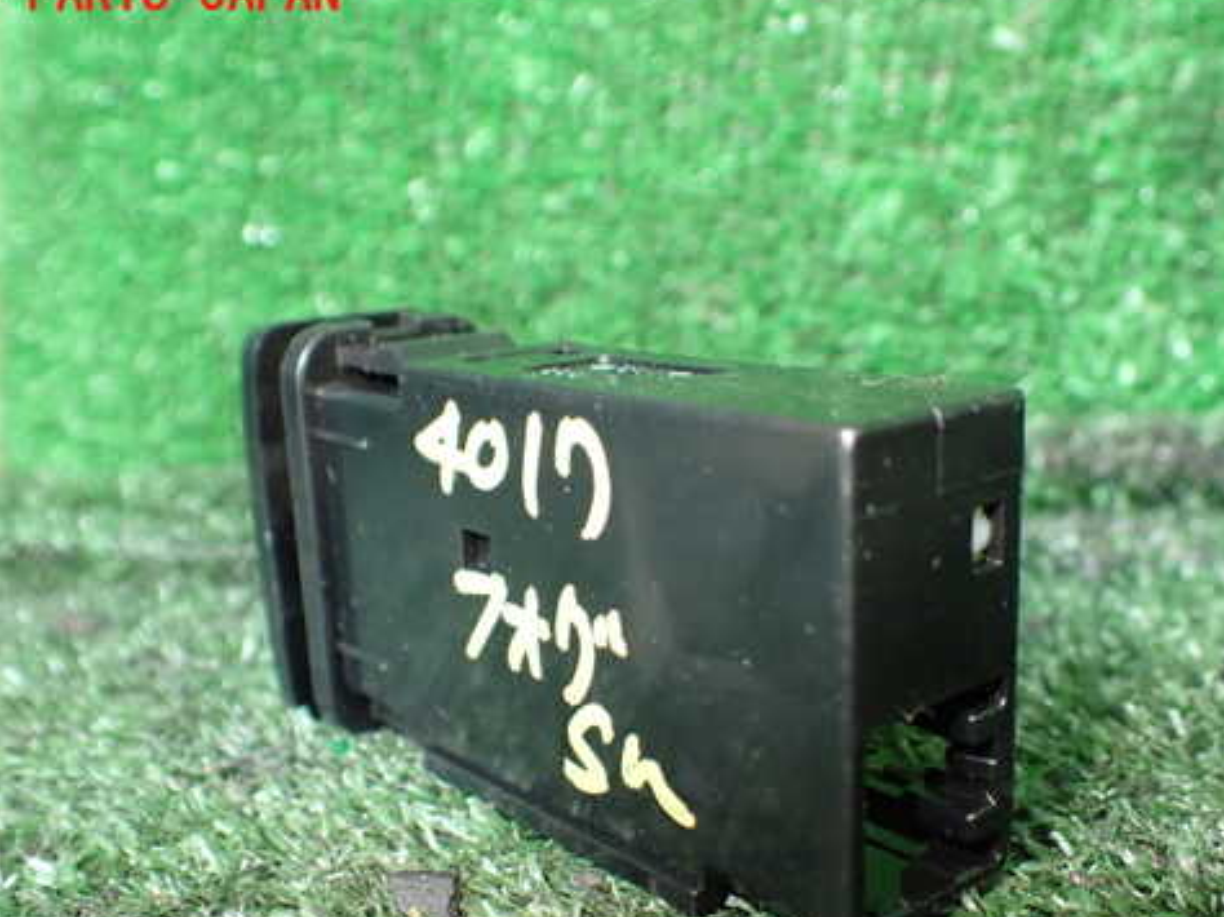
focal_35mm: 38
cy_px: 542
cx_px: 646
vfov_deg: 37.6
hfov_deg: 49.0
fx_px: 1343
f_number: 2.3
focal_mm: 5.4
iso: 800
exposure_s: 1/80
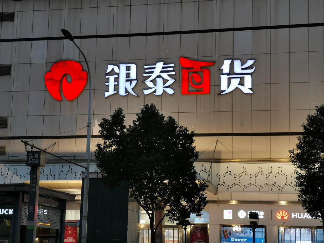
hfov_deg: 24.1
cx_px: 162
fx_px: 758
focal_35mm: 81
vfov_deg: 18.2
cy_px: 122
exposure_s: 1/50
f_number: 2.4
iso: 80
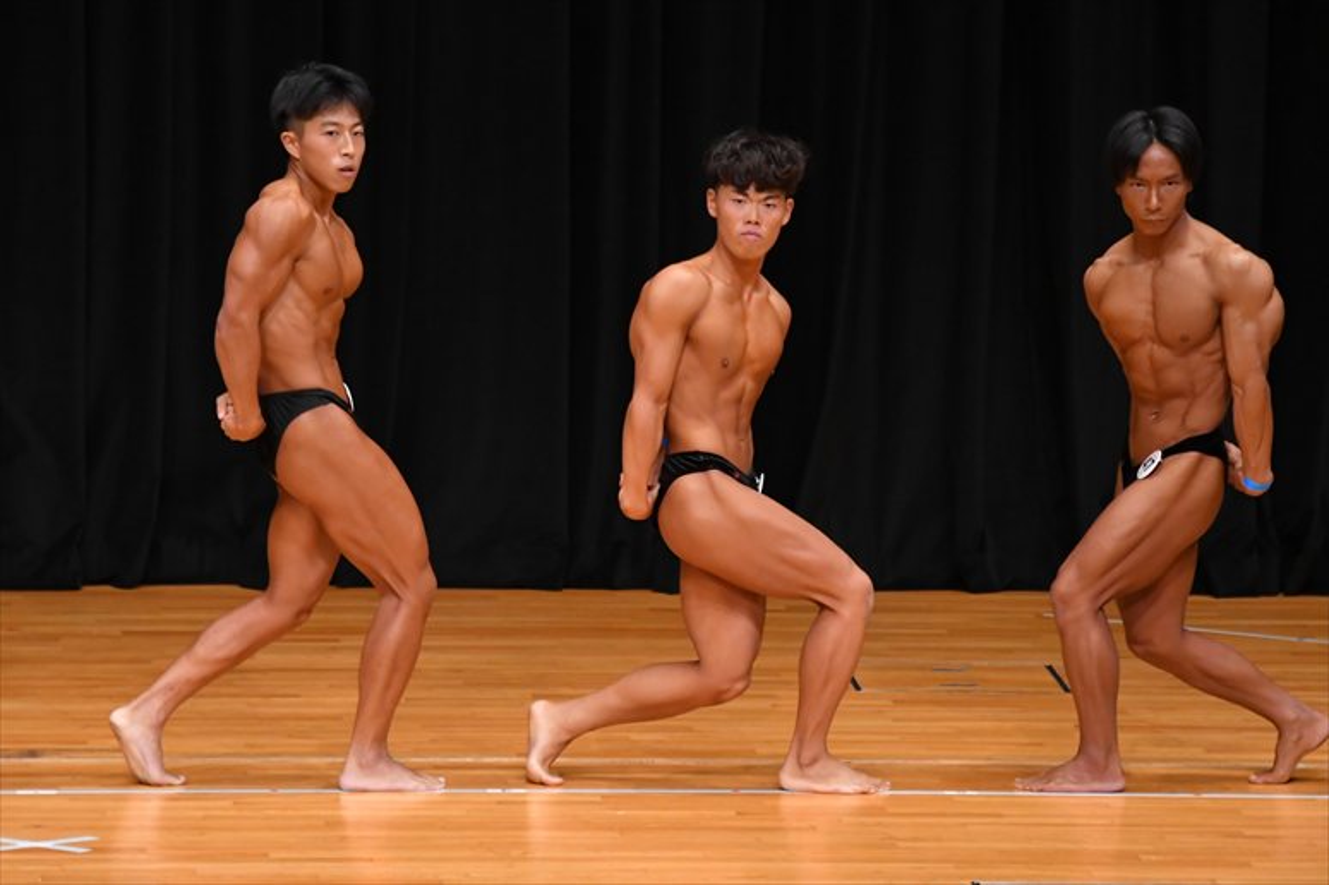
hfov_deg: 6.9
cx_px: 664
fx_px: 11070
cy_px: 442
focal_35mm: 300
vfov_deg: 4.6
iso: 3200
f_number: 5.6
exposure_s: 1/400
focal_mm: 200
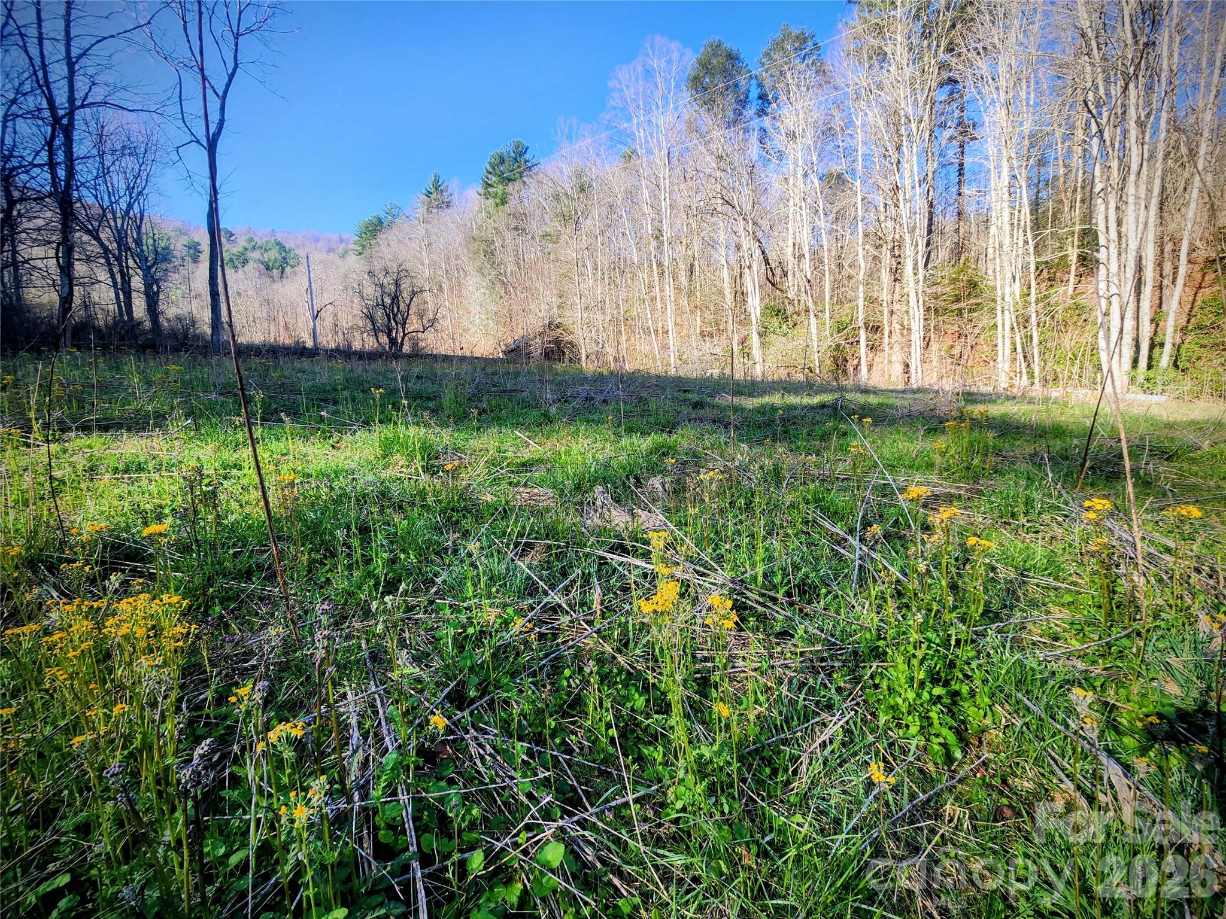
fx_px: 460
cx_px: 613
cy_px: 460
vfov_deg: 89.9
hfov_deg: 106.2
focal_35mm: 13
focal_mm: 2.2
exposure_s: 1/468
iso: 50
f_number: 2.2
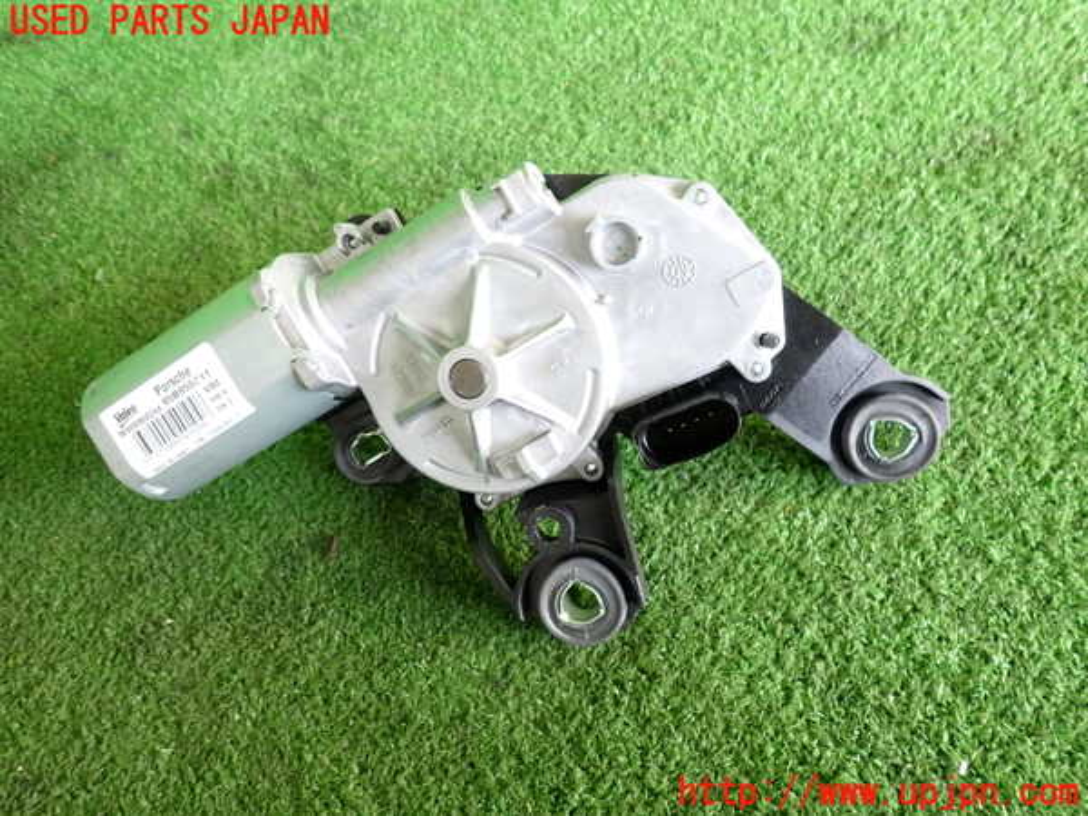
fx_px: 786
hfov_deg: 69.4
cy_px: 408
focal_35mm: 25
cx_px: 544
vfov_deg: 54.9
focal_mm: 4.5
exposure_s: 1/50
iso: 200
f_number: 2
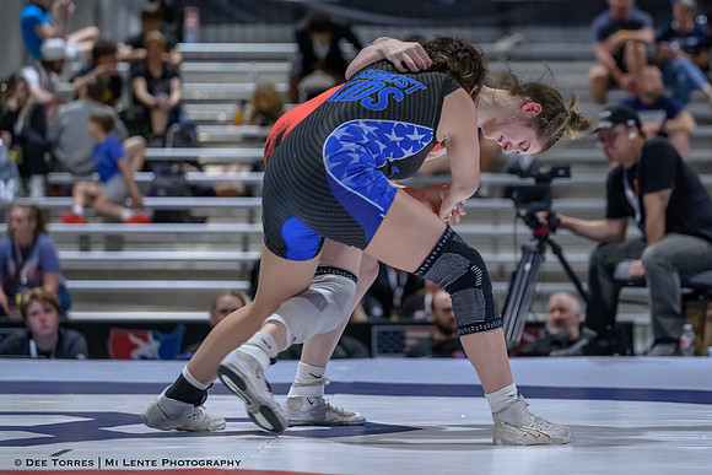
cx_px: 461
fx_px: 3271
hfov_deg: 12.4
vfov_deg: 8.3
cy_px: 149
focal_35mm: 165
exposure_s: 1/640
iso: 7200
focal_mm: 110
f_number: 2.8
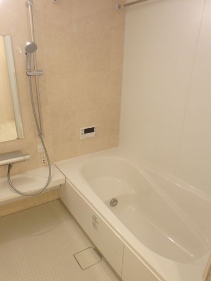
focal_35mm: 26
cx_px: 84
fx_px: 211
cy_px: 160
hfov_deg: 52.7
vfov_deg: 67.0
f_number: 3.5
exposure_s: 1/30
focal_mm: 3.7
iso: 400
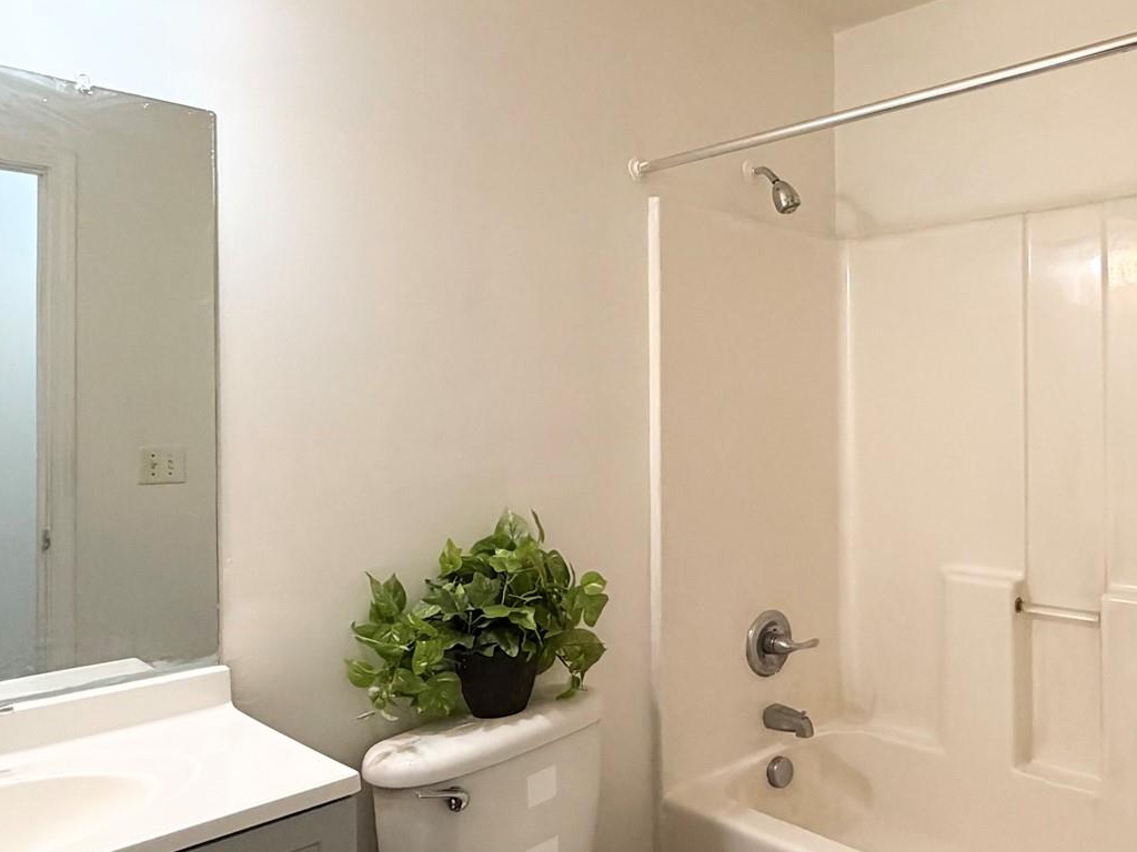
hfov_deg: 60.2
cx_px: 846
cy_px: 407
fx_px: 920
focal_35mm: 28
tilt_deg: -0.4
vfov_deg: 49.7
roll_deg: +0.6
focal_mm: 2.22
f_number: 2.2
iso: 320
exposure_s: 1/60
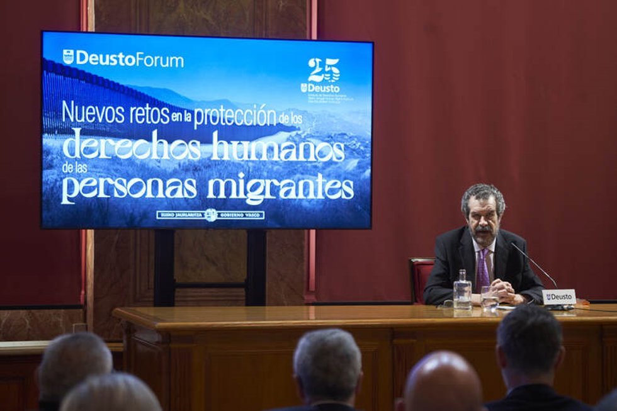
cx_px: 308
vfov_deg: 13.4
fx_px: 1748
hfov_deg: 20.0
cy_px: 206
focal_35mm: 102
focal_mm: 102
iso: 2000
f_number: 4
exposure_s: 1/80
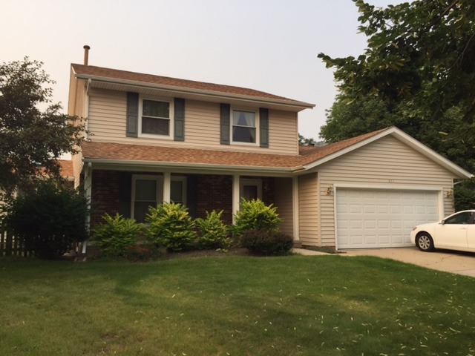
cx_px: 238
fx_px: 398
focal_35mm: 29
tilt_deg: +6.3
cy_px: 178
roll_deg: -0.3
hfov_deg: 61.7
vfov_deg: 48.2
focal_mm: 4.15
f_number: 2.2
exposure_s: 1/244
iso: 32
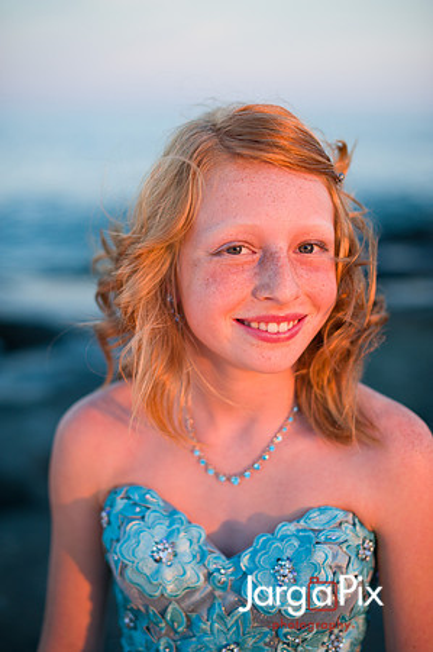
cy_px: 326
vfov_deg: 39.6
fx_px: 904
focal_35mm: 50
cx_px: 216
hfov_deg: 26.9
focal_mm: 50
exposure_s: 1/400
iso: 160
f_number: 2
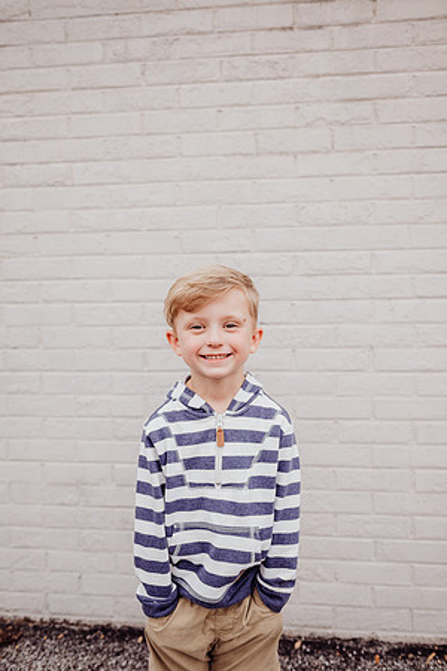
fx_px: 447
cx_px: 224
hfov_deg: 53.1
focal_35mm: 24
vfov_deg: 73.7
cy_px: 336
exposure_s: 1/200
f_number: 2.5
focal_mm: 24
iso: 200
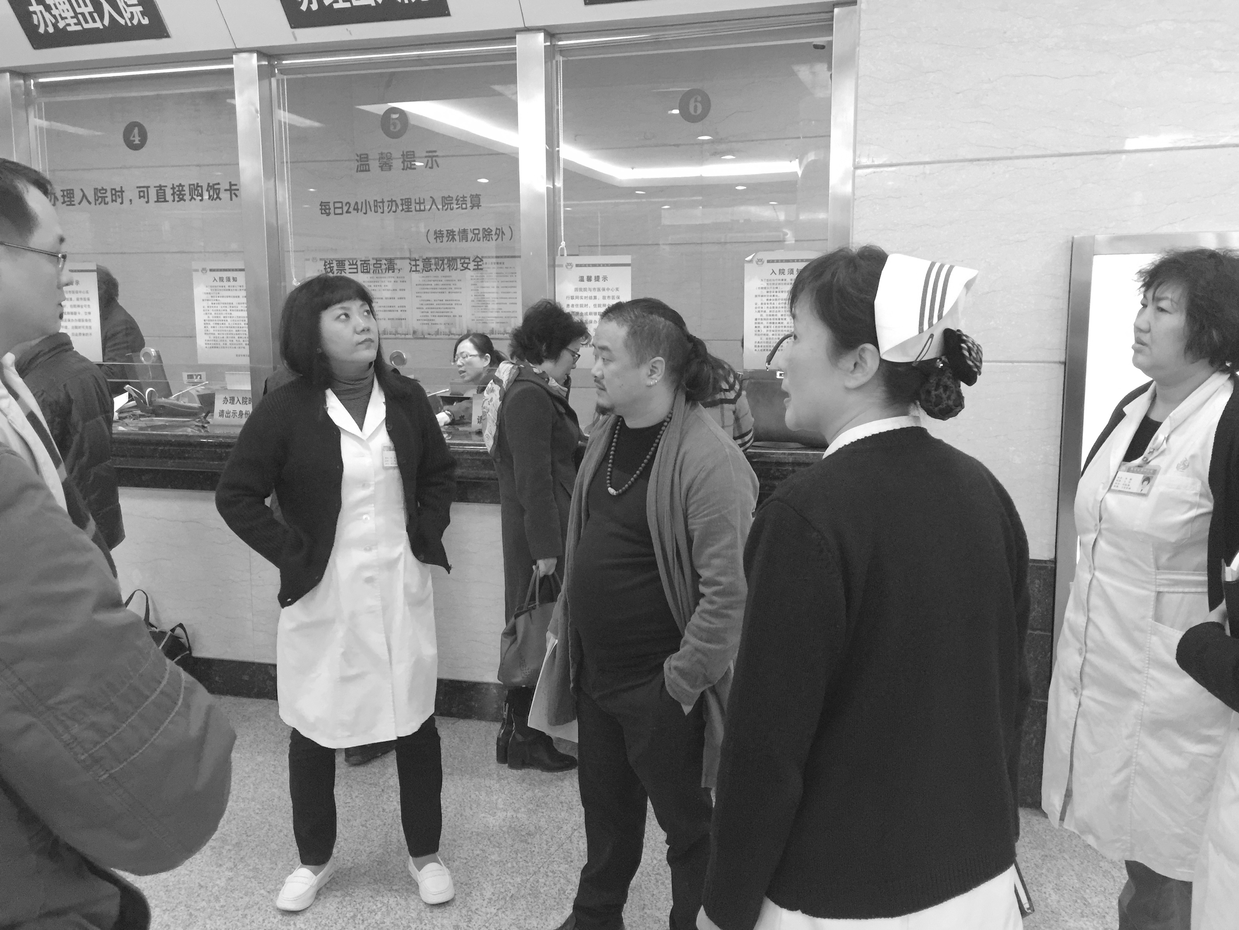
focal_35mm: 29
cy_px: 465
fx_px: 1038
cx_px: 620
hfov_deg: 61.7
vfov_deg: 48.2
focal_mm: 4.15
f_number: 2.2
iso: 125
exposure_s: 1/10
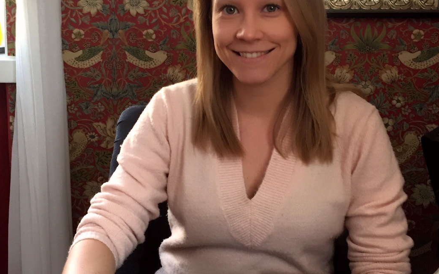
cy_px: 106
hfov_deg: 36.3
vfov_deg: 23.1
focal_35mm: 56
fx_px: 670
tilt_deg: -6.6
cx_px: 221
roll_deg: +0.9
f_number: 2.2
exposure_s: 1/33
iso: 40
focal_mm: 4.15
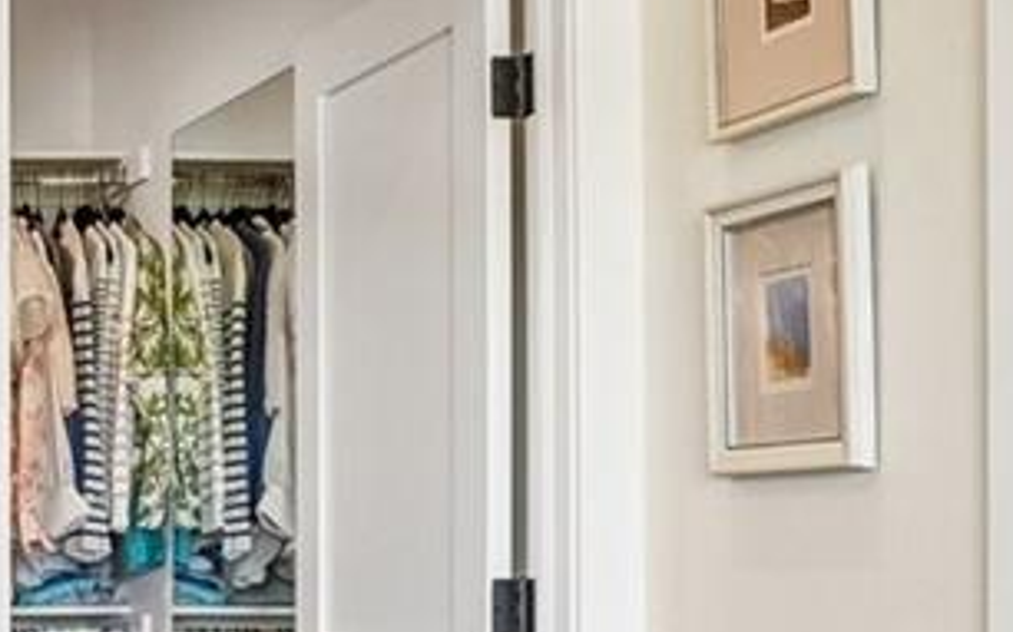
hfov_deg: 21.2
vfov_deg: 16.0
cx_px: -566
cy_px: 596
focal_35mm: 80
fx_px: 2208
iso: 400
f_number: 8
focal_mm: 10
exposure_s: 1/30
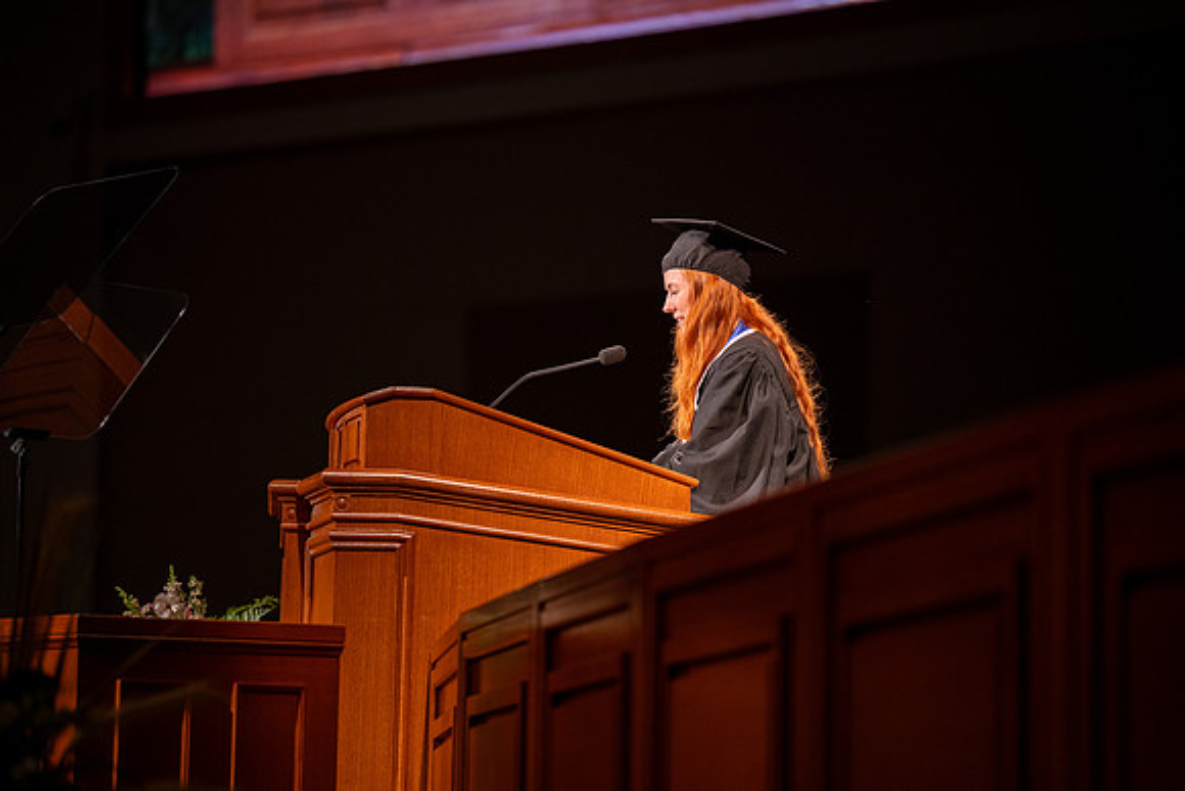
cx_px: 592
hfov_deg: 11.7
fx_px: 5761
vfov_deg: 7.9
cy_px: 396
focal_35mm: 175
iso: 800
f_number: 2.8
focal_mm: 175
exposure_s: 1/160
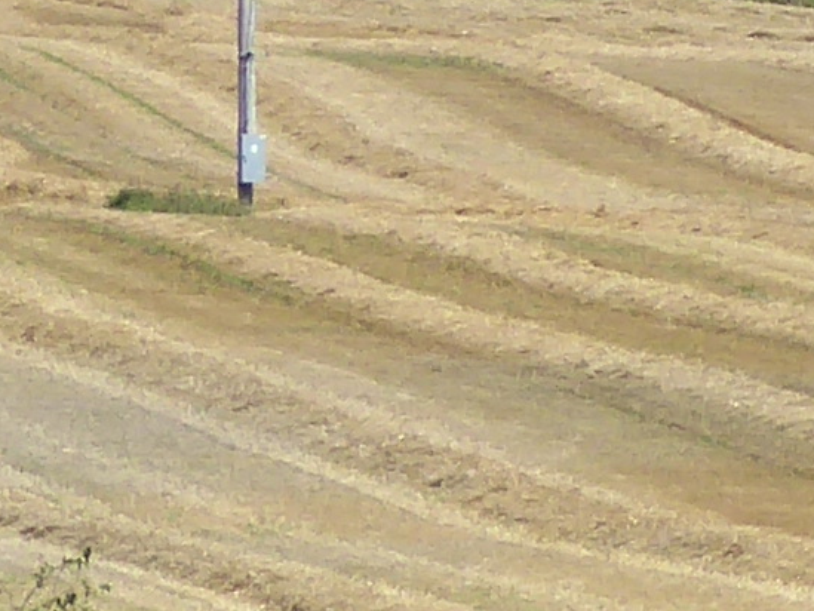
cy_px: -190
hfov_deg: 2.3
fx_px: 20039
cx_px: 2126
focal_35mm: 852
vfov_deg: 1.7
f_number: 5.1
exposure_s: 1/320
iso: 80
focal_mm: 19
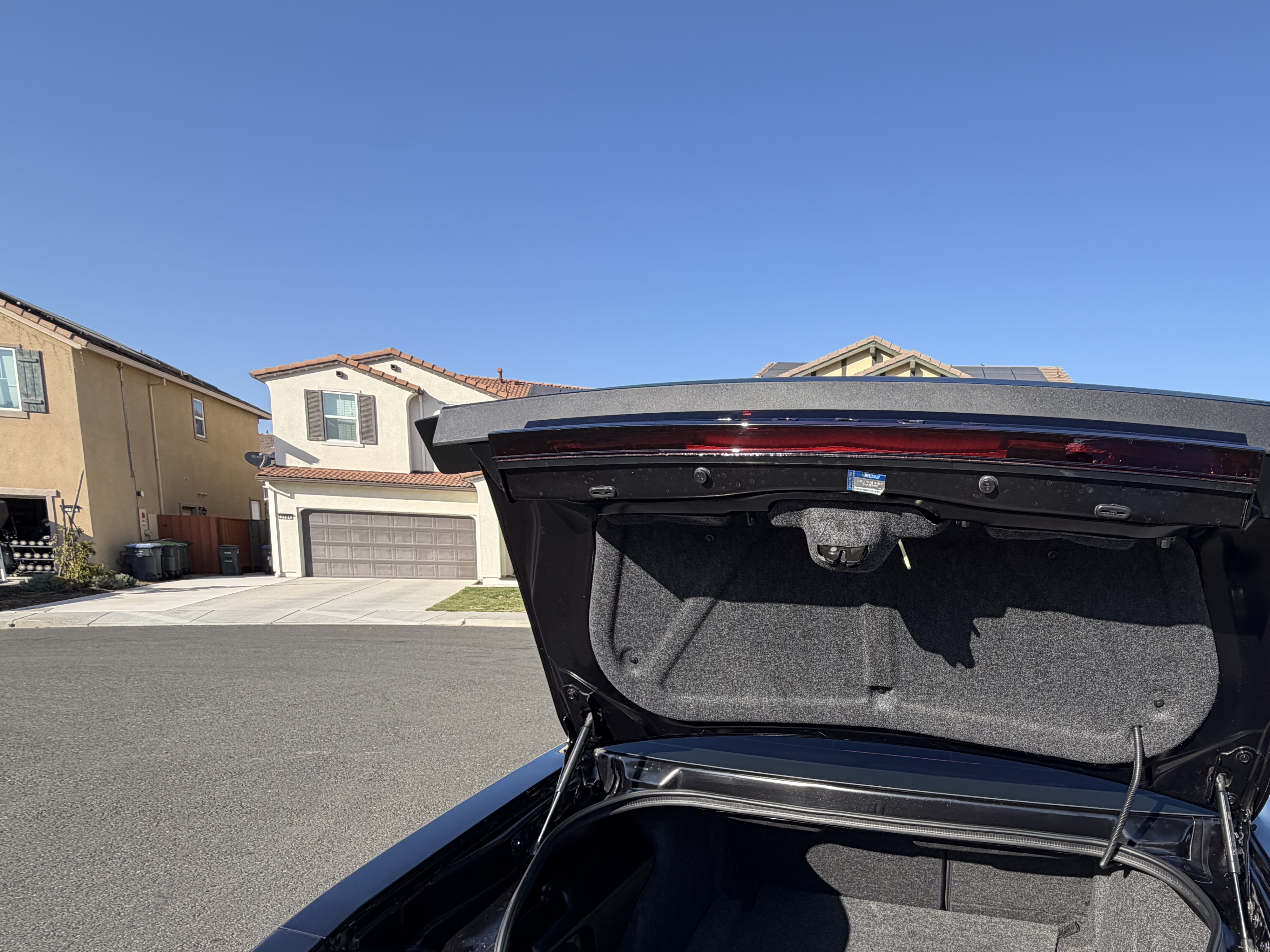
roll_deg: -0.9
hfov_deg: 78.3
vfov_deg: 63.9
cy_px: 650
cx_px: 874
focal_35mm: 20
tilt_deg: -7.5
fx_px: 734
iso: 32
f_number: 2.2
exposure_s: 1/770
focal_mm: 2.22
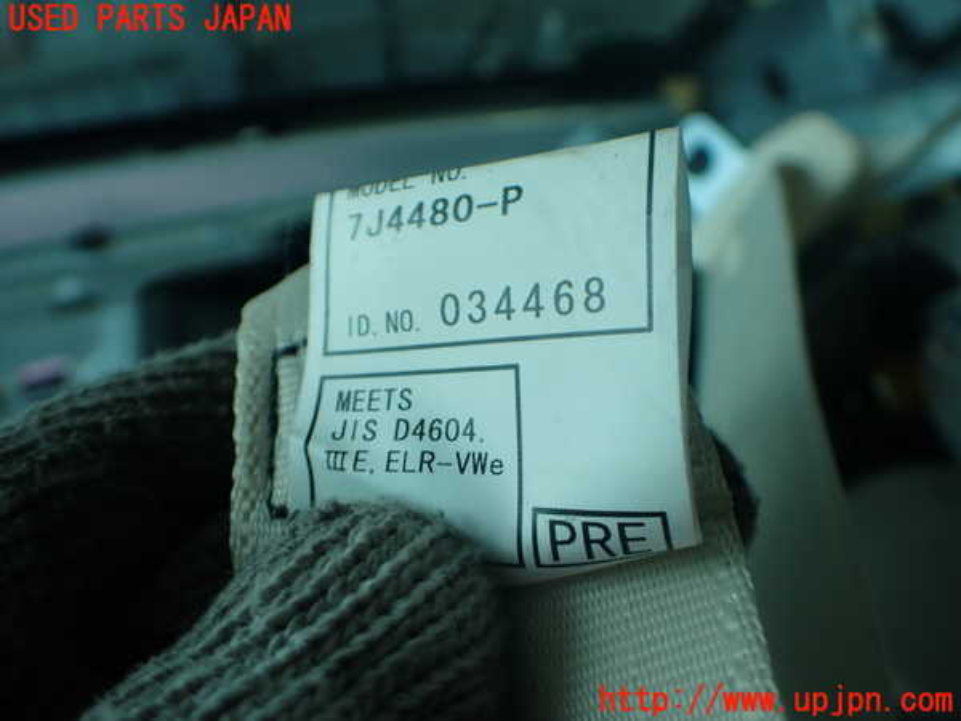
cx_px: 480
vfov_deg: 46.8
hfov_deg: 60.0
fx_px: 833
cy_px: 360
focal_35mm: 30
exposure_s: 1/160
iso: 100
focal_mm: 5.4
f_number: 2.3
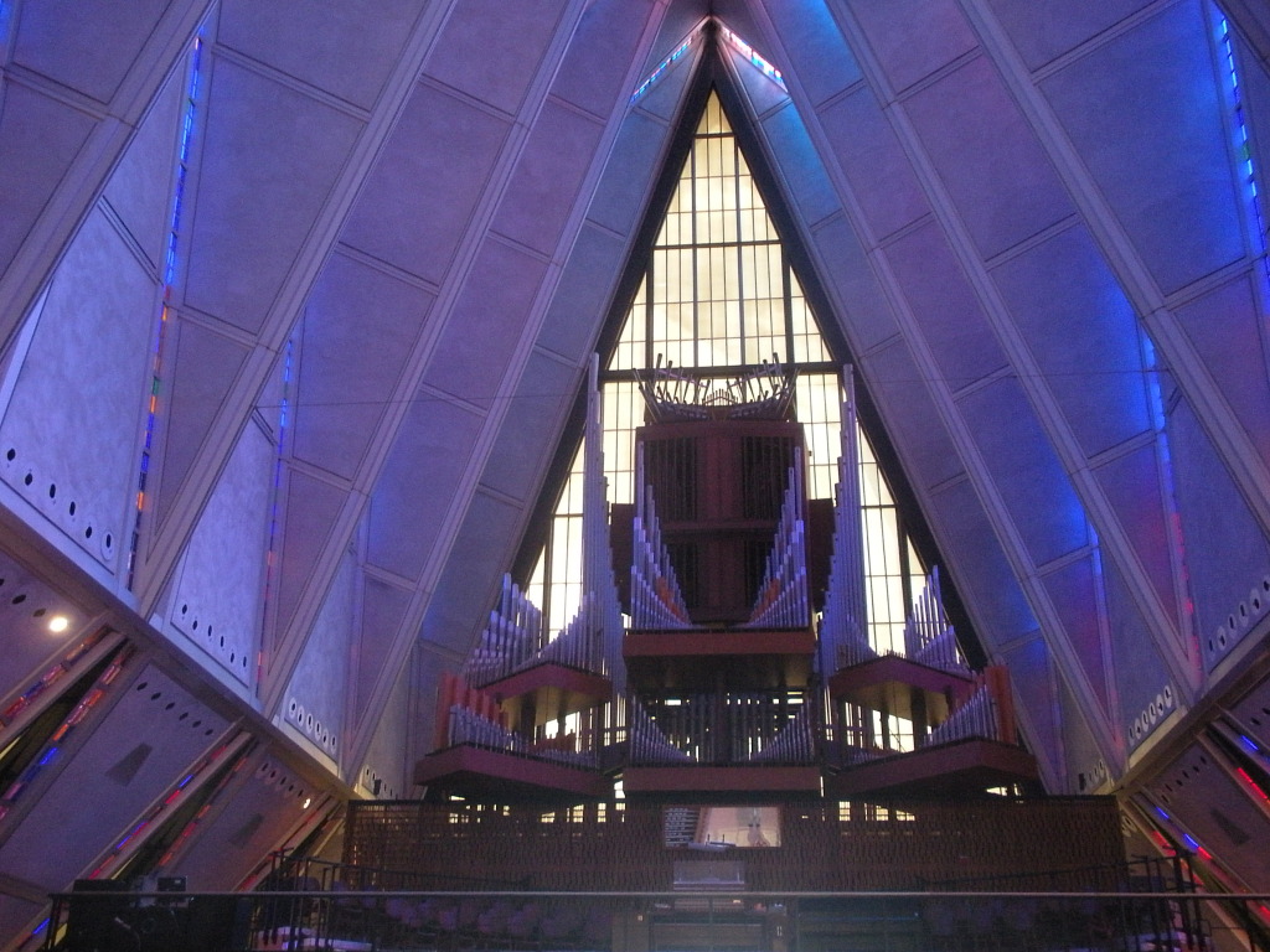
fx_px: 1321
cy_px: 476
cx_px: 635
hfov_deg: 51.4
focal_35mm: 36
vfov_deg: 39.7
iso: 400
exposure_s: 1/8
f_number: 3.5
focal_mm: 6.3
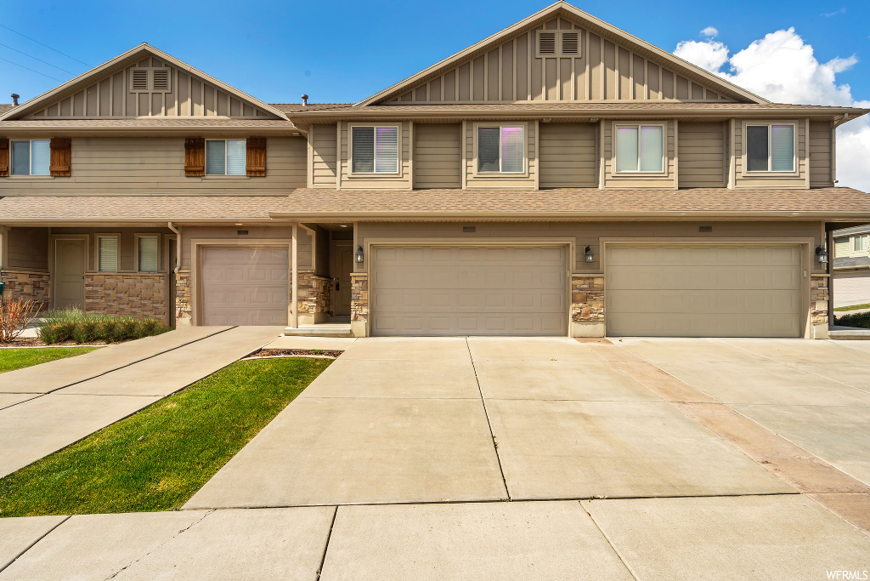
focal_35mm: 19
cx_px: 435
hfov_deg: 86.9
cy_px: 290
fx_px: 459
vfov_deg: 64.6
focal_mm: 19
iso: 320
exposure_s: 1/320
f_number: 11
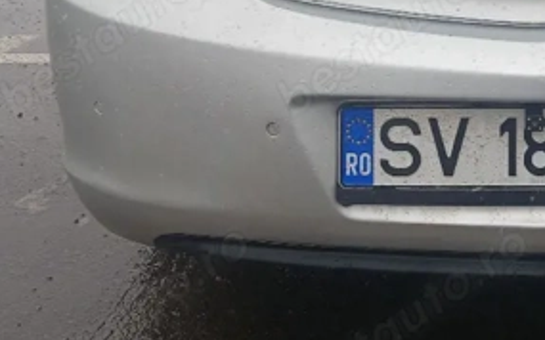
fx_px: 861
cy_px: 36
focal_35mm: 58
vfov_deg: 21.9
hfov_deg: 33.2
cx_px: 495
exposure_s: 1/50.3
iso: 20
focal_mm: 3.98
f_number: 1.8
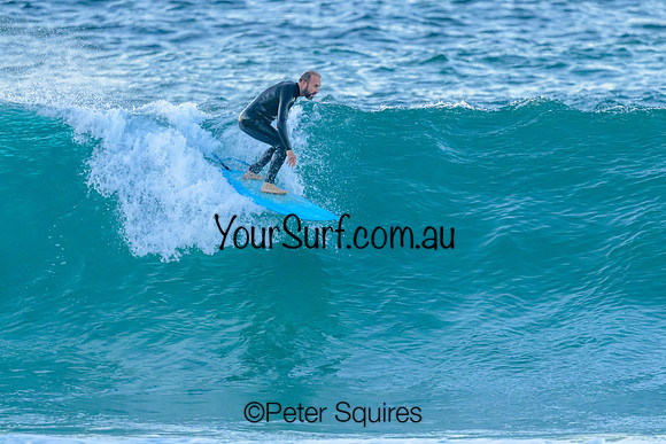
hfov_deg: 2.0
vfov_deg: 1.3
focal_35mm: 1042
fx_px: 19284
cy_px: 162
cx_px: 367
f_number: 6.3
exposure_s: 1/1250
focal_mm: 800
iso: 2800
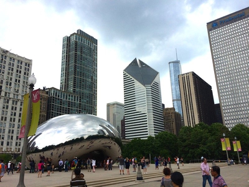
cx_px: 124
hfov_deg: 60.0
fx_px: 216
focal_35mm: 30
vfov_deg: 46.8
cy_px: 94
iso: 32
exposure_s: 1/1642
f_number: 2.2
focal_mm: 4.12
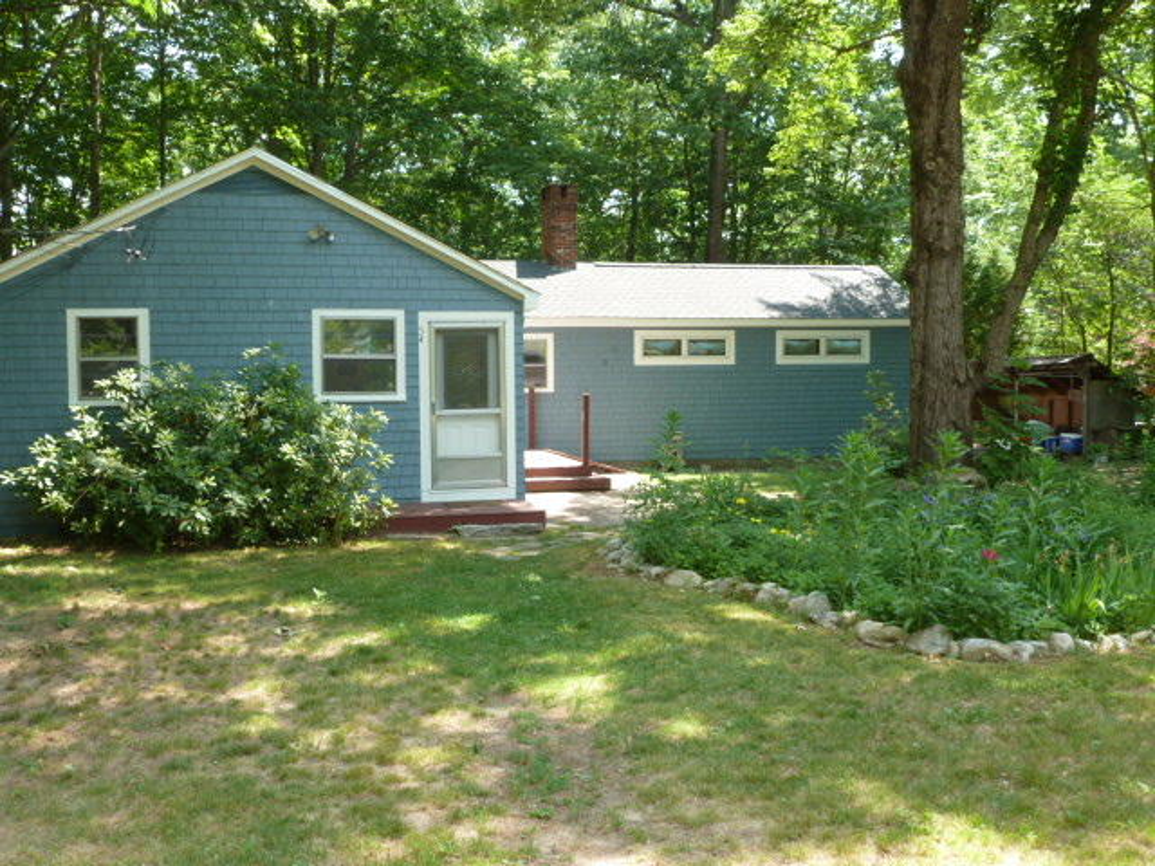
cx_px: 578
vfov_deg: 39.7
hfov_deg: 51.4
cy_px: 433
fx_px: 1201
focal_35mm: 36
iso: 100
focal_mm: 6.4
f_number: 3.7
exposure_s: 1/80
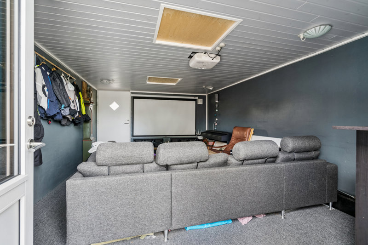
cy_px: 122
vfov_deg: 73.7
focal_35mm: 16
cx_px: 184
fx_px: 164
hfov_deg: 96.7
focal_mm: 16
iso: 1000
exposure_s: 1/10
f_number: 7.1
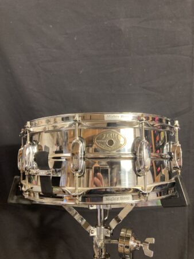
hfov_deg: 49.8
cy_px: 130
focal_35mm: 28
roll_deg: +0.7
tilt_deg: -5.3
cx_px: 97
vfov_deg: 63.4
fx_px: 209
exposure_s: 1/40
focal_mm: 3.99
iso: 250
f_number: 1.8
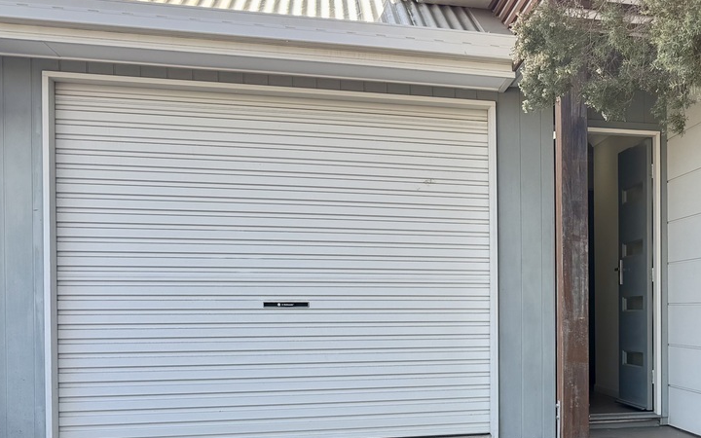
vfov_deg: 24.2
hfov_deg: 34.9
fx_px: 1013
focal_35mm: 53
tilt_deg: -1.5
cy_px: 328
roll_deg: +1.1
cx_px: 692
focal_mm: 6.76
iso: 80
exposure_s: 1/488
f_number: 1.78
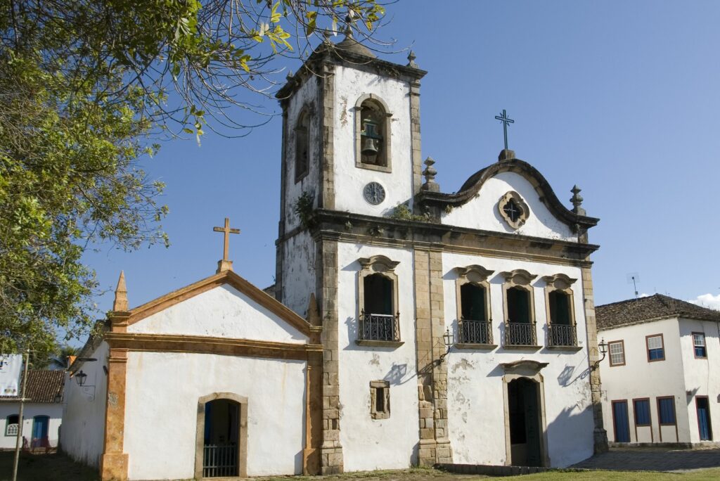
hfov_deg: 61.9
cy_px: 240
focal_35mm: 30
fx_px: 600
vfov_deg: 43.7
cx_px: 360
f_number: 8
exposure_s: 1/350
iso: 200
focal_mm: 20
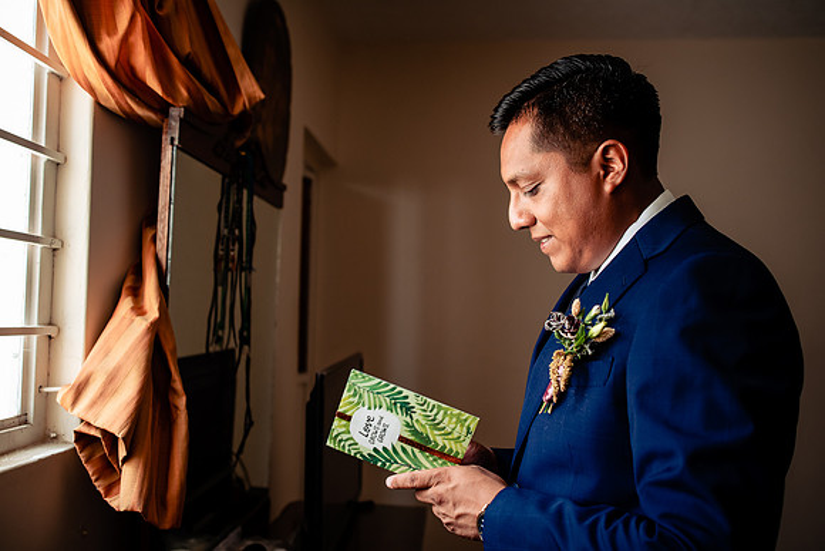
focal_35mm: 35
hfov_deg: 54.4
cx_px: 412
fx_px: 802
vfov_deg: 37.9
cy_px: 276
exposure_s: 1/160
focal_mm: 35
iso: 400
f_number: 3.2
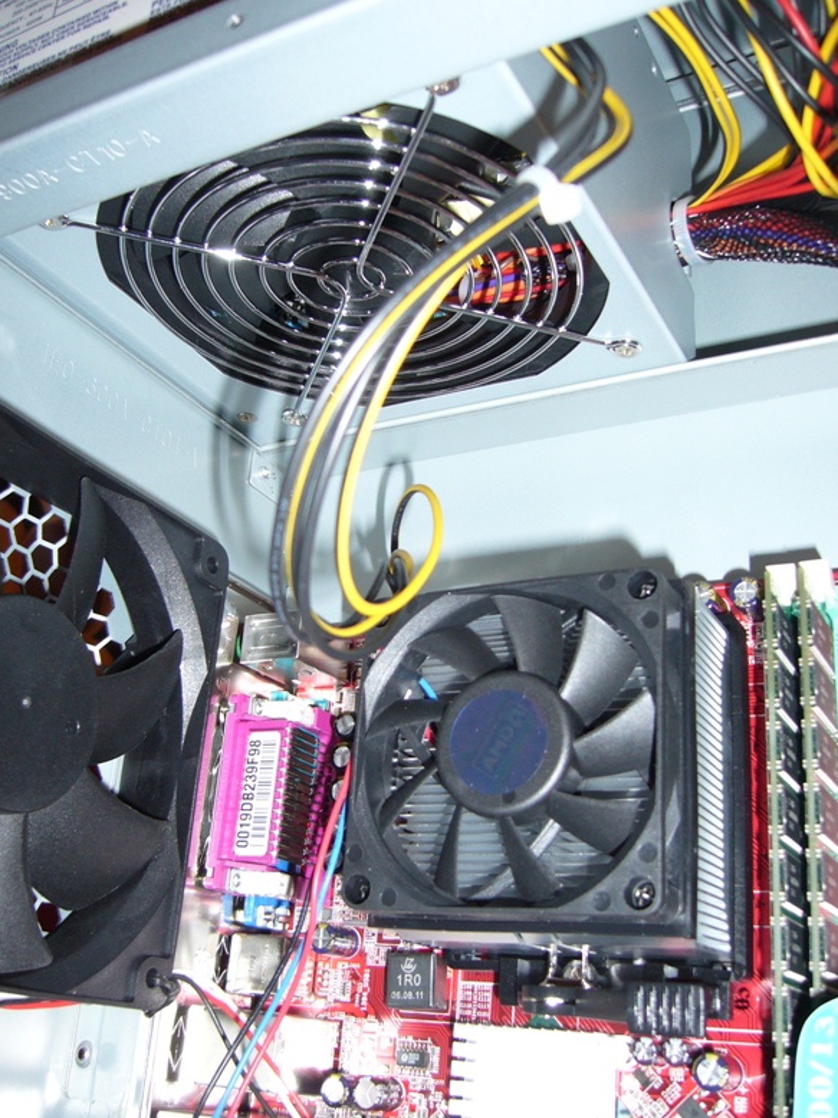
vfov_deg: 51.4
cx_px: 410
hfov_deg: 39.6
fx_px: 1163
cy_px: 572
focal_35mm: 36
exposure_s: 1/30
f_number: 2.8
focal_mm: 5.8
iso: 100
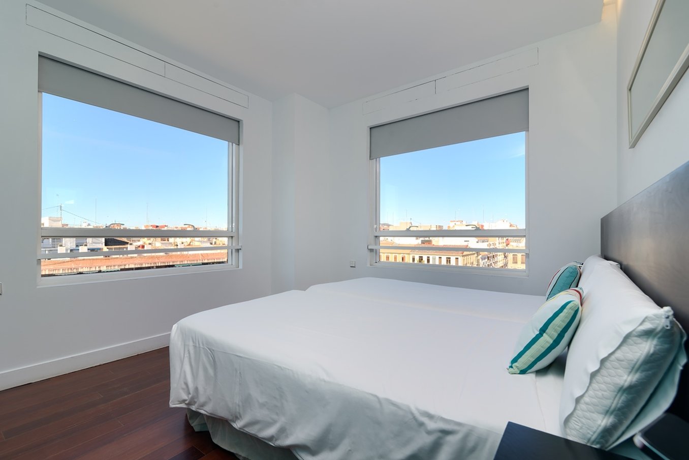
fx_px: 306
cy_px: 230
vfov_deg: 73.7
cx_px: 344
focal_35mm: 16
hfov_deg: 96.7
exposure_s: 1/100
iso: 100
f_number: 9
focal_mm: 16
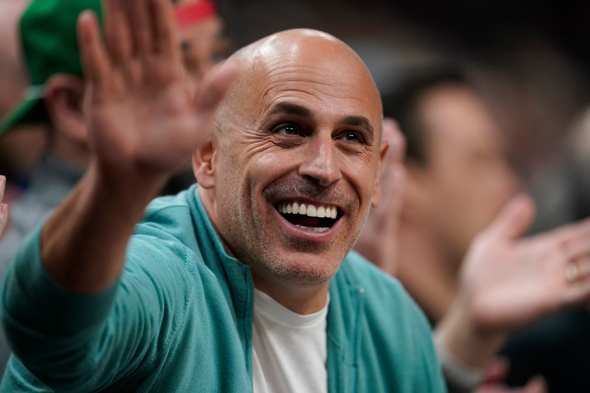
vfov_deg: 3.4
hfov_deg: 5.2
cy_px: 196
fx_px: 6553
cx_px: 295
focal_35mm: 400
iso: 3200
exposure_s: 1/1600
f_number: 2.8
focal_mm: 400
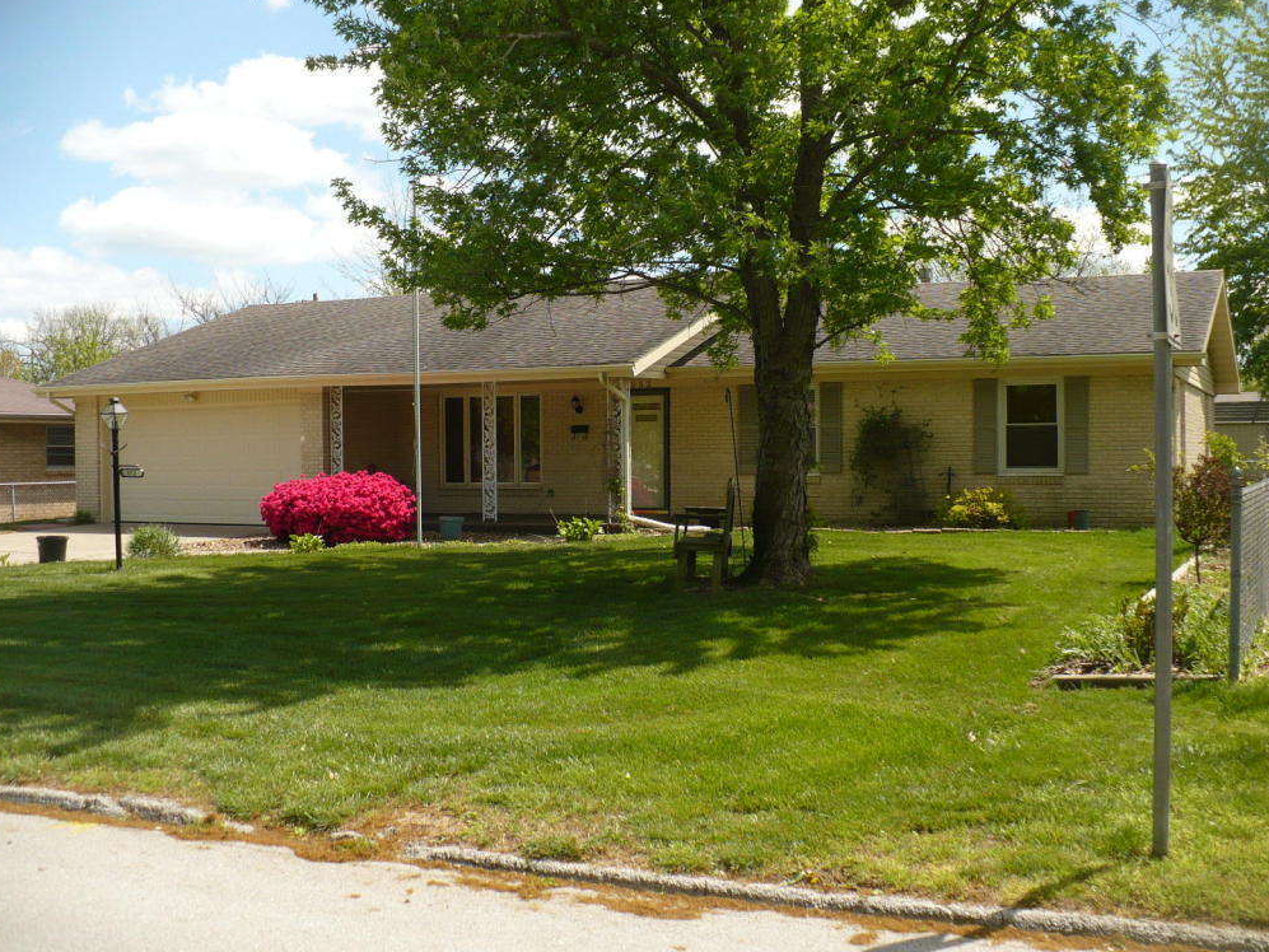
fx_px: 1393
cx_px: 636
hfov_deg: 49.0
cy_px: 473
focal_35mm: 38
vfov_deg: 37.7
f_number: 2.8
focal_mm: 6.1
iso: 100
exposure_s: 1/1000
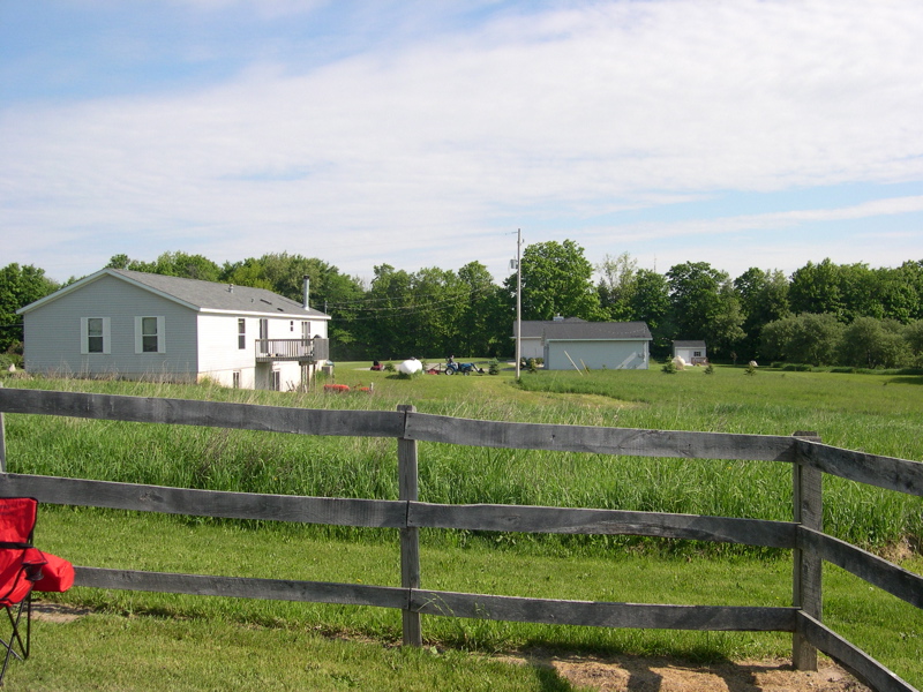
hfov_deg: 49.0
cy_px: 346
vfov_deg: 37.7
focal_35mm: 38
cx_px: 462
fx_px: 1013
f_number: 7.6
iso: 100
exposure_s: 1/192
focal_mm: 8
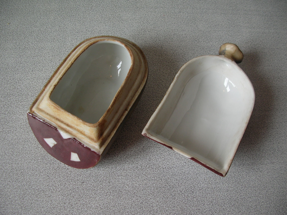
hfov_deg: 52.7
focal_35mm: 35
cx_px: 144
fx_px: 290
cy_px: 108
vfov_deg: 40.6
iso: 50
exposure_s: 1/31.1
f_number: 2.8
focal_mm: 5.8
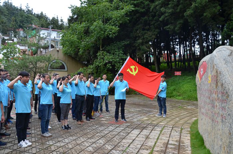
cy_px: 77
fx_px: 174
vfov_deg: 47.8
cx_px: 116
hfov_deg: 67.5
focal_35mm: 27
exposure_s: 1/160
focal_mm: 18
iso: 200
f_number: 6.3
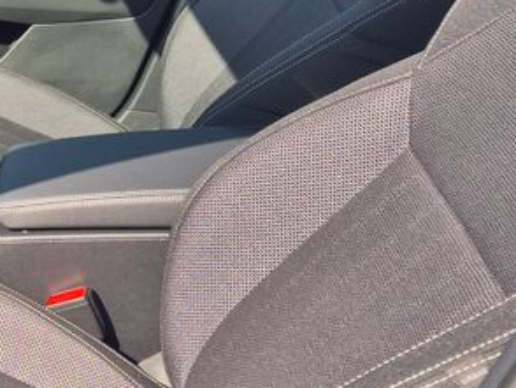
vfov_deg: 18.4
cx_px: -219
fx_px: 1193
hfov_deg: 21.2
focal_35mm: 80
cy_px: 160
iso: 25
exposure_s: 1/1108
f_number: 1.8
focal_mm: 5.4
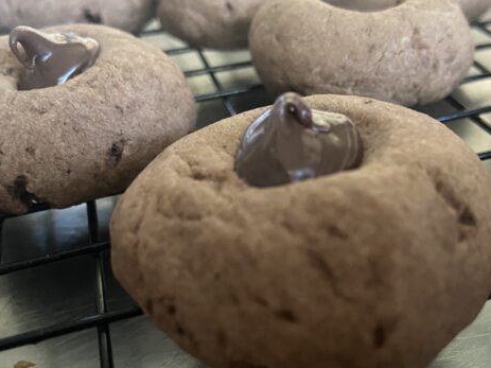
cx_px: 313
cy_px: 230
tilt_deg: -38.5
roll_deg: +4.2
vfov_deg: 39.4
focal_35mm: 36
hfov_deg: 50.7
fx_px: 510
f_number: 1.8
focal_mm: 4.25
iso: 1000
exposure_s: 1/30
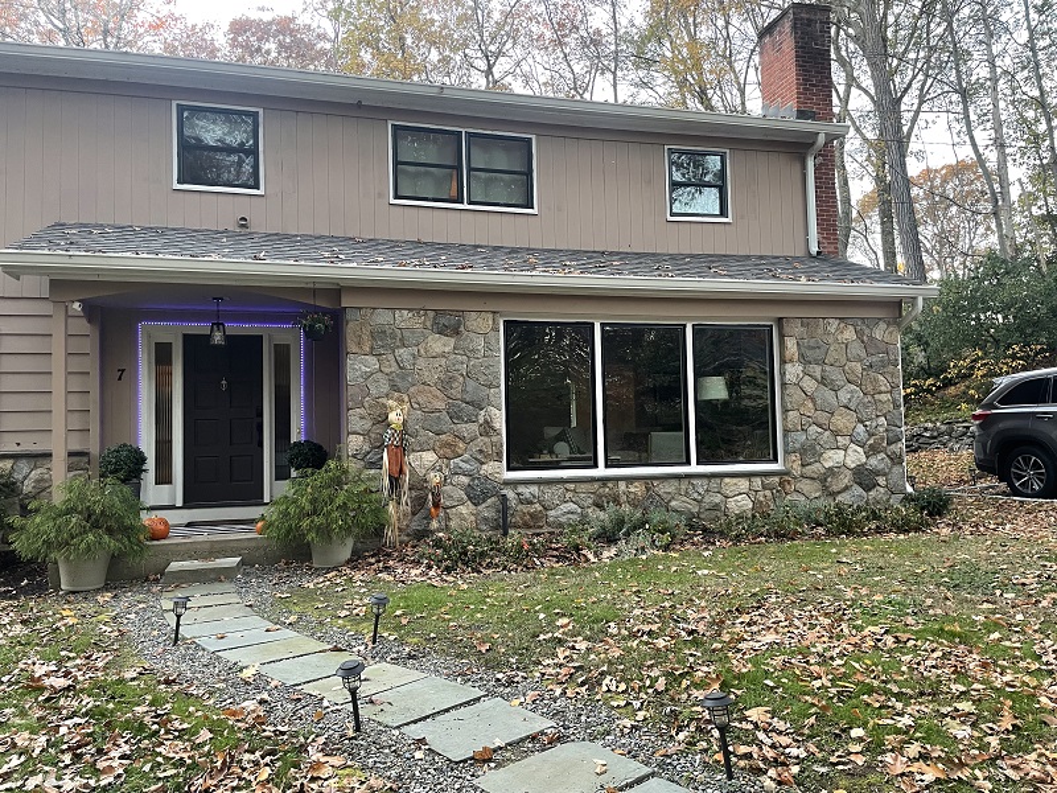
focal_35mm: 26
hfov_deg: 67.3
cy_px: 396
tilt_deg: +2.2
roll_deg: +2.0
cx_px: 528
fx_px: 794
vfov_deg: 53.1
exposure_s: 1/70
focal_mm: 4.2
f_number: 1.6
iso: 125
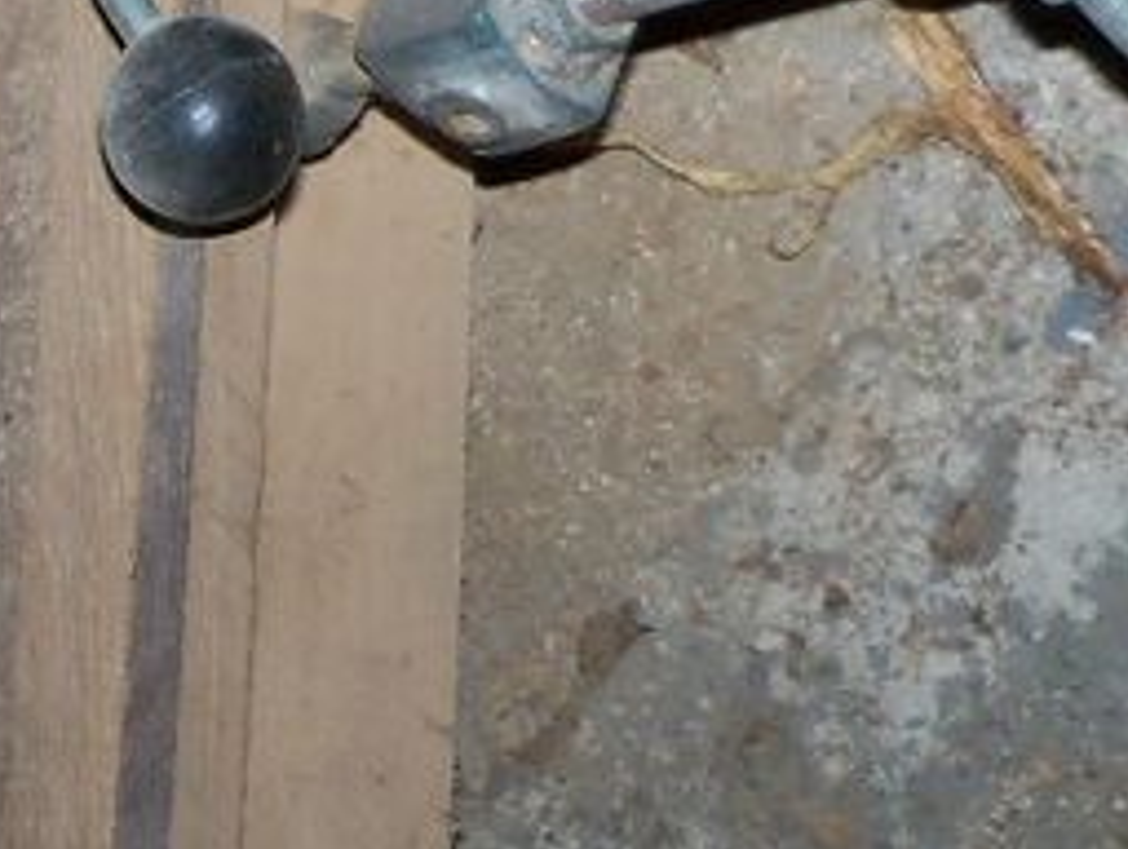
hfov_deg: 13.7
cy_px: -239
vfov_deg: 10.6
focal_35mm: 137
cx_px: -407
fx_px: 4471
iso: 100
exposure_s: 1/250
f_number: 3.5
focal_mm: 6.2
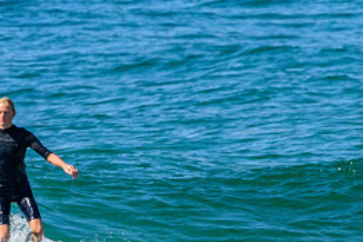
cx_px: 57
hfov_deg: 0.8
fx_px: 24486
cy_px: 219
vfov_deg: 0.6
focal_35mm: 2430
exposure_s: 1/2000
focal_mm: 800
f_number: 11
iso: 1400
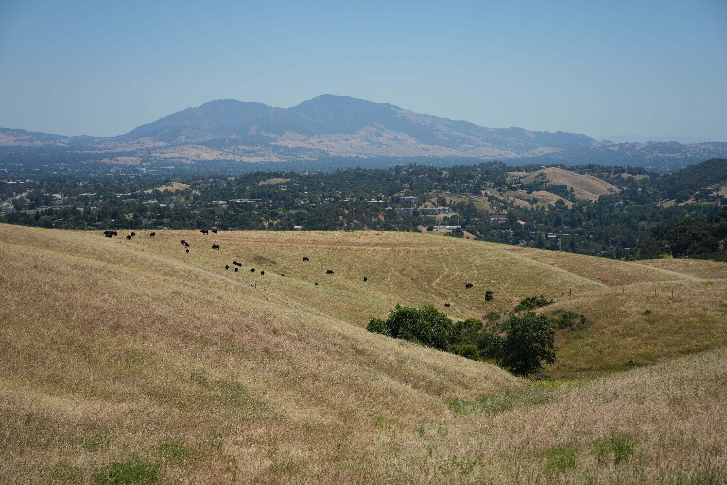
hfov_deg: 29.7
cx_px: 364
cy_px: 242
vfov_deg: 20.0
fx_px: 1373
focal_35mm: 68
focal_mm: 68
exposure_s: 1/3200
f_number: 5
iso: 400
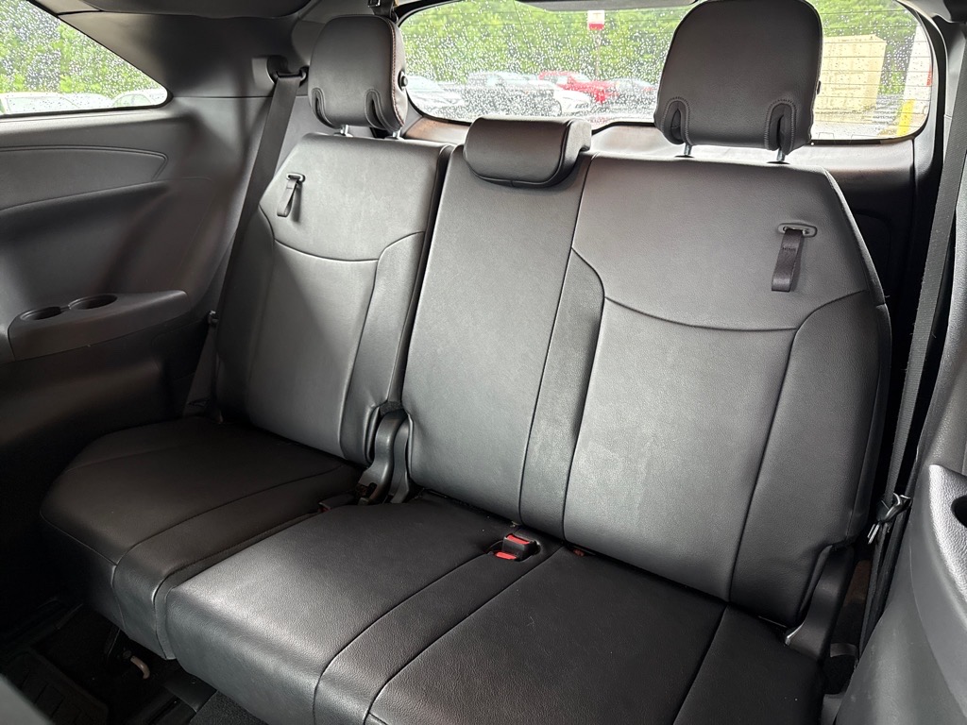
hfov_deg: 71.6
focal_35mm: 24
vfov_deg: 56.8
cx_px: 484
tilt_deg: -22.9
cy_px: 362
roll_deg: +0.5
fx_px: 670
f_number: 1.78
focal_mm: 6.76
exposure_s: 1/47
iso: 800
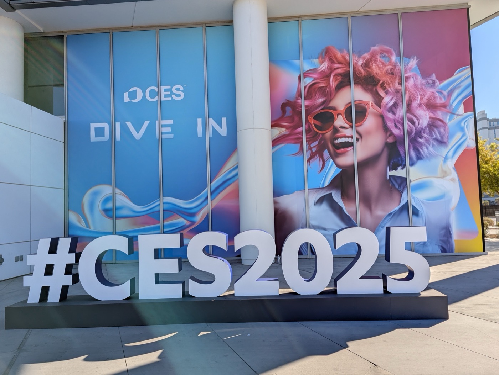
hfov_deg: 71.5
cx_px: 250
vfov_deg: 56.9
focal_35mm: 24
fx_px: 346
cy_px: 188
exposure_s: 1/1855
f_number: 1.85
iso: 45
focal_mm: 6.81
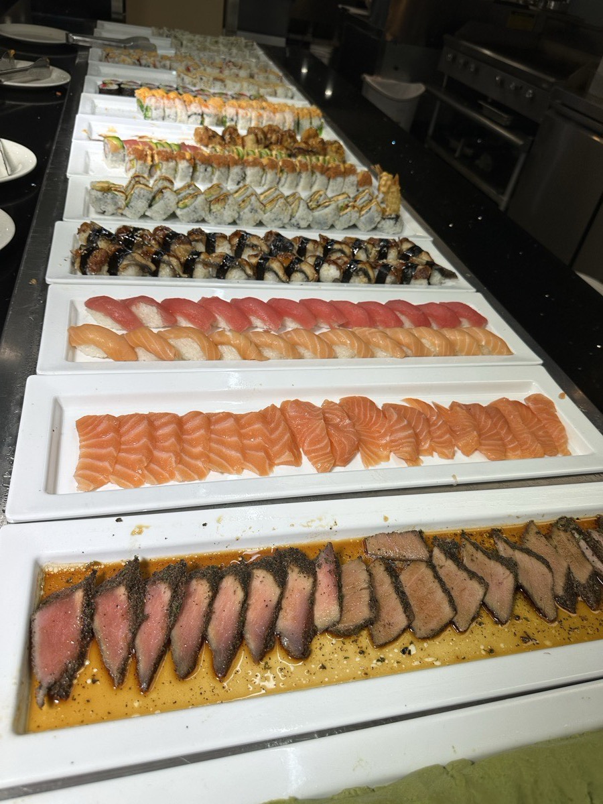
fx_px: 557
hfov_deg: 56.8
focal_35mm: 24
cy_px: 402
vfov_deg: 71.6
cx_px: 302
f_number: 1.78
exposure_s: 1/816
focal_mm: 6.86
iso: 80
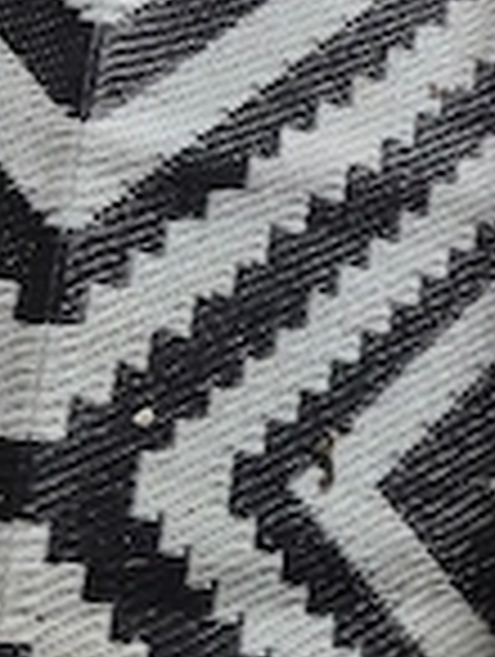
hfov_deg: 21.7
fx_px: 1198
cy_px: 54
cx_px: 585
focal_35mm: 63
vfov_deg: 29.3
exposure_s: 1/182
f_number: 1.8
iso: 160
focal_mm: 5.4
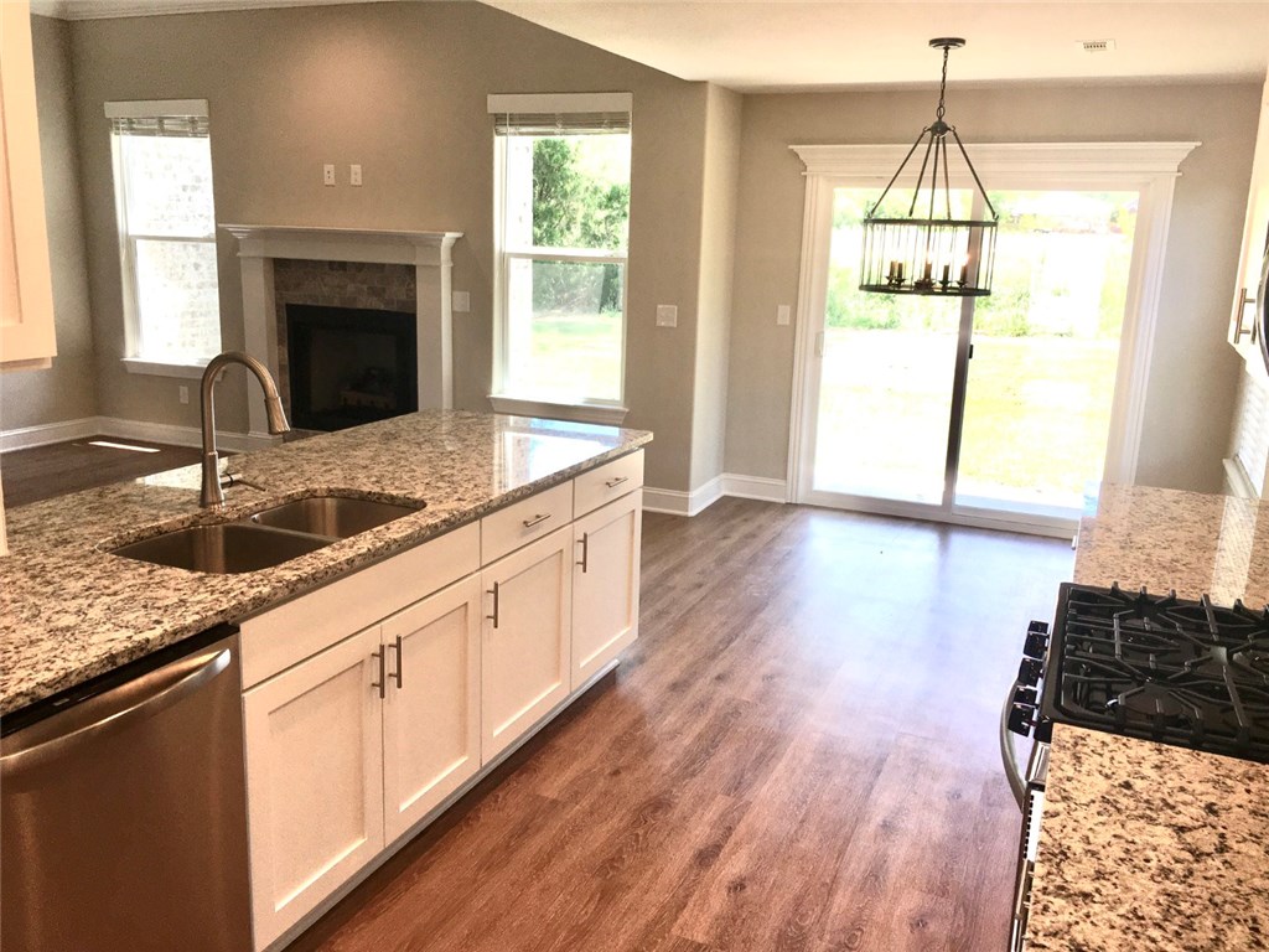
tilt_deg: -11.5
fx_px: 1063
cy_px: 476
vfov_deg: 48.2
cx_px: 634
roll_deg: -1.6
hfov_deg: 61.7
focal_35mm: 29
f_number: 2.2
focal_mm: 4.15
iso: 32
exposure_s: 1/120
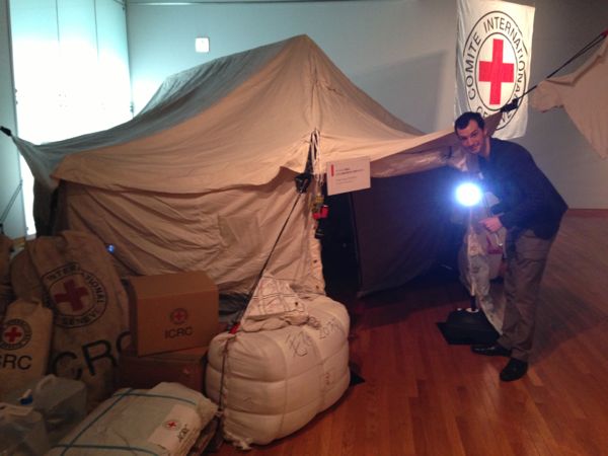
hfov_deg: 55.4
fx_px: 580
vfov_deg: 42.9
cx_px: 304
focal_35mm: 33
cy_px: 228
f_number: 2.4
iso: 250
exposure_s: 1/20
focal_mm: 4.13
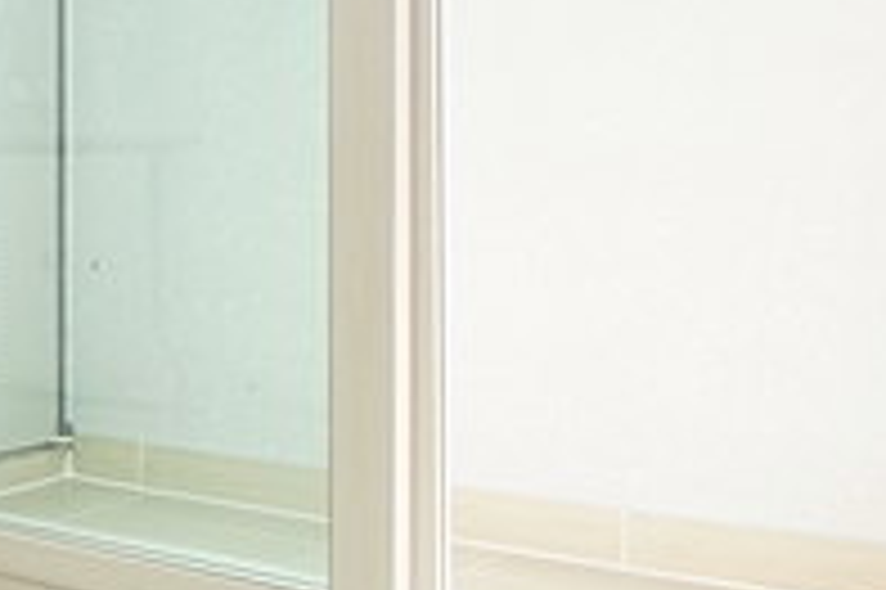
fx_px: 1500
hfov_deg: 21.9
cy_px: 153
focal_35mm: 61
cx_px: -675
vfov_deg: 22.0
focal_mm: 10
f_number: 9
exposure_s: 1/40
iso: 800
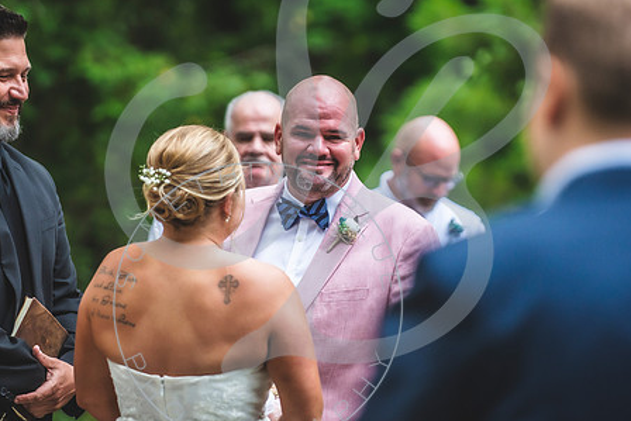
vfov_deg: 6.6
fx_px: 3629
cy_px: 188
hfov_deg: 9.9
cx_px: 328
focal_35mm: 207
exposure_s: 1/640
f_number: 2.8
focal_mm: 160
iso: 1000
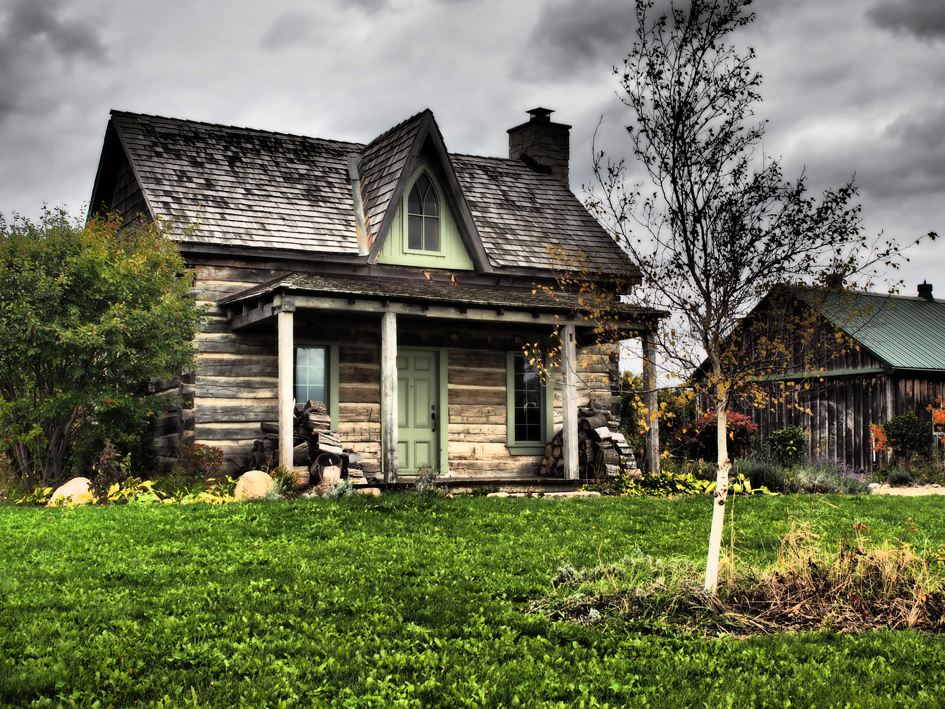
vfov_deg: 31.5
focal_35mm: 46
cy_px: 354
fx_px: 1256
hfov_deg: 41.2
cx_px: 472
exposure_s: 1/320
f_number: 5.6
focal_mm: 23
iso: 200
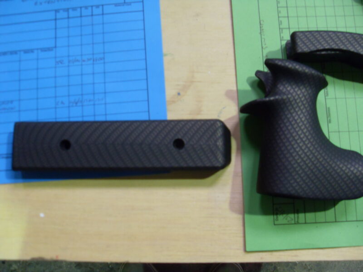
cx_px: 182
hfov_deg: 52.6
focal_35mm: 35
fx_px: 367
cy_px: 136
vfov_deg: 40.7
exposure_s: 1/15
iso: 200
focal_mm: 6.3
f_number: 2.8
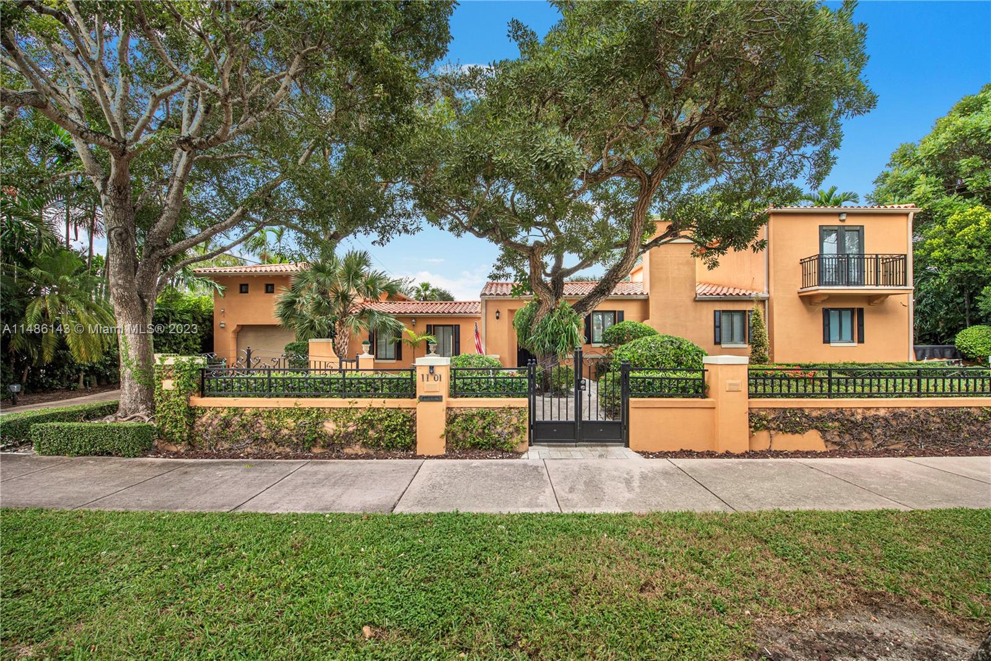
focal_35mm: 14
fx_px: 385
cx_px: 496
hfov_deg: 104.2
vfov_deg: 81.2
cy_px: 330
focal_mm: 14
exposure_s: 1/200
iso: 200
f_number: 7.1
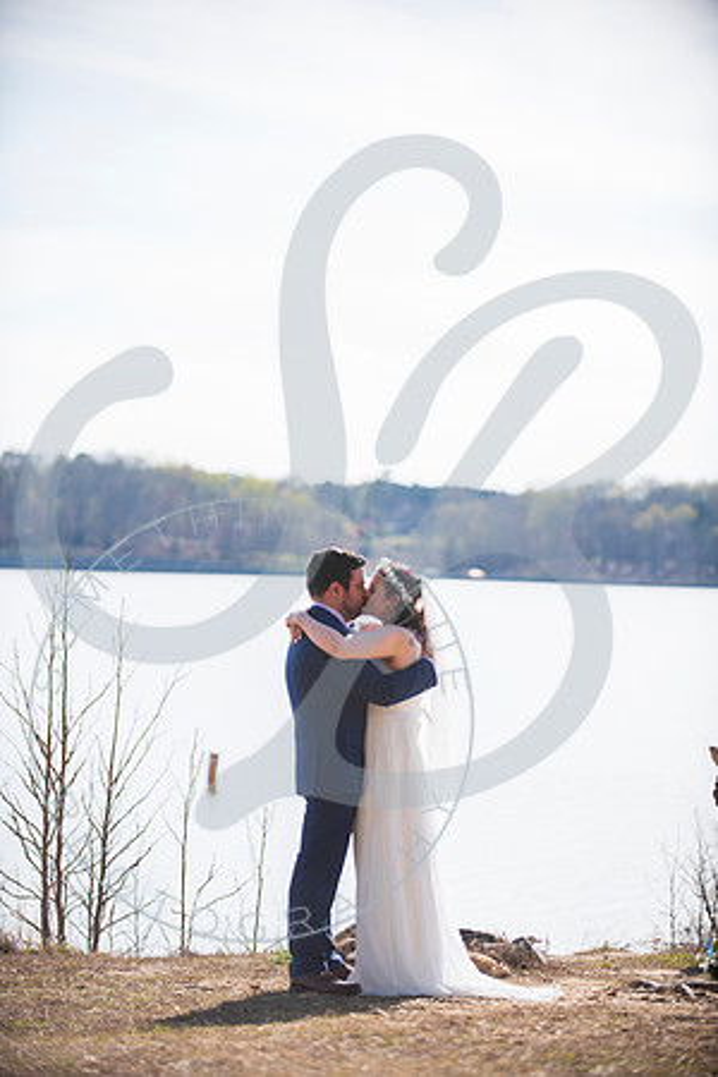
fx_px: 3470
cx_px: 359
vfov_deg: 17.6
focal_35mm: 116
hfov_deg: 11.8
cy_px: 538
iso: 100
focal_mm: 116
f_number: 2.8
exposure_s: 1/800
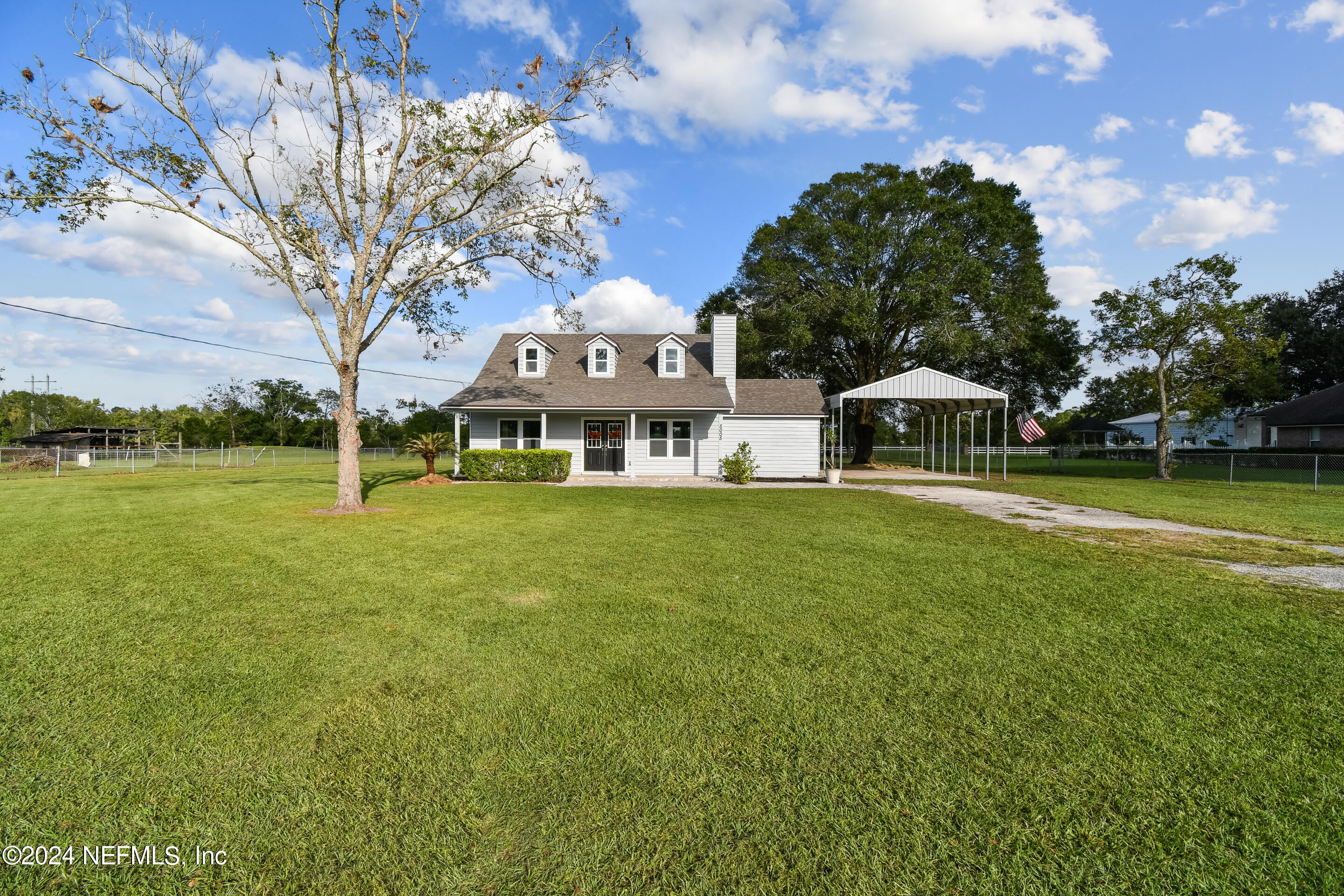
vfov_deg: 77.3
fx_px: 560
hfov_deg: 100.4
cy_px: 448
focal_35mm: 15
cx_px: 672
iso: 100
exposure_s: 1/400
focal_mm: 10
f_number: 7.1
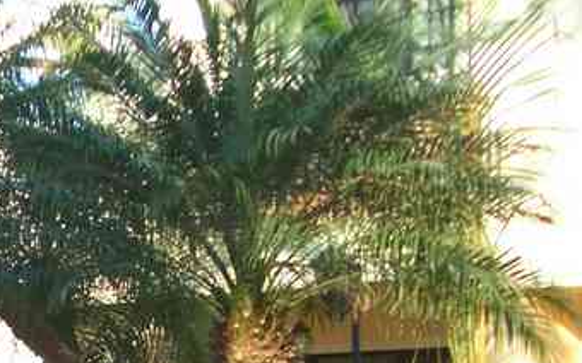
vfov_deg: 9.6
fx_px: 2076
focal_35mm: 131
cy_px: 628
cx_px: -284
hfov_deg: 14.9
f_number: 2.8
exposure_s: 1/125
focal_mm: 6.8
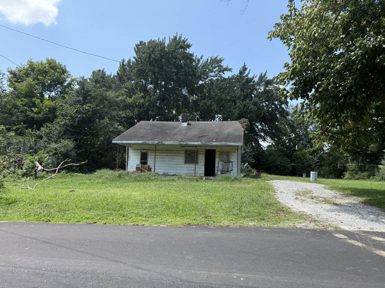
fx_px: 267
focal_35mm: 24
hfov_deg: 71.6
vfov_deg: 56.8
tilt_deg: +4.1
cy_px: 144
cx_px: 192
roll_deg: -2.5
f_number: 1.78
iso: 100
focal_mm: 6.76
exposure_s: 1/2169
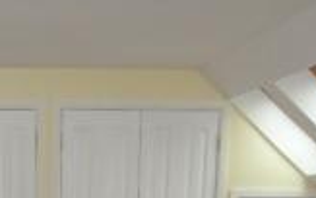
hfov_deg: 22.8
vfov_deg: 13.3
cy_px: 386
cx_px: -25
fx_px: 741
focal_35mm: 86
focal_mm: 4.1
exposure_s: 1/30
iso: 160
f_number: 2.9
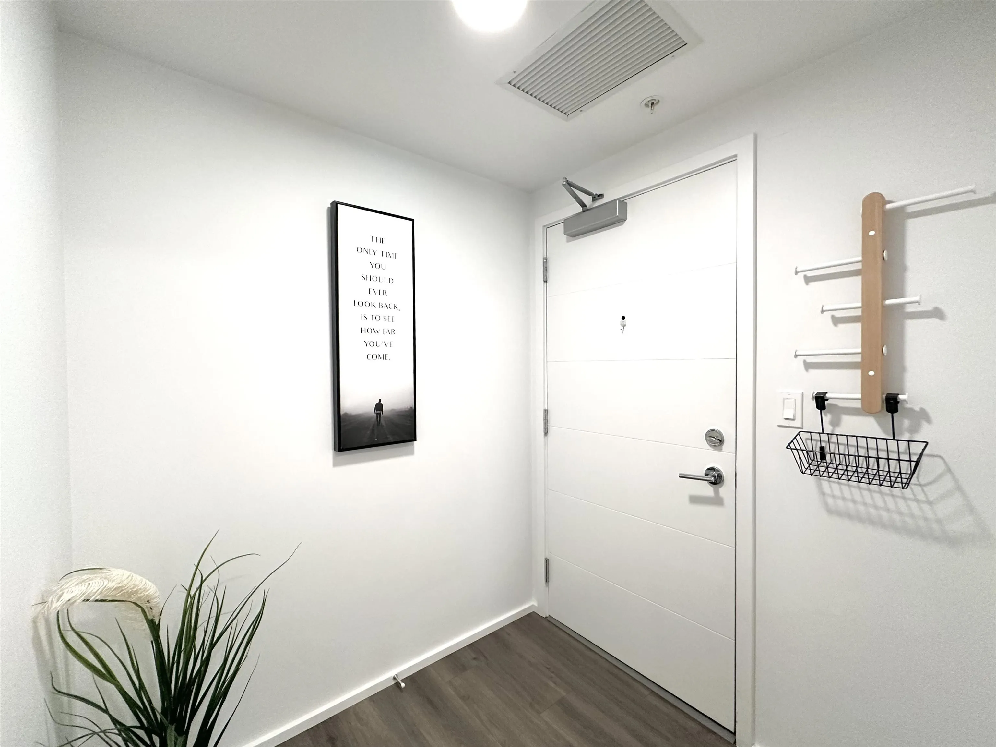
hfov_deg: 102.1
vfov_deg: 85.7
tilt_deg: -1.2
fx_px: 403
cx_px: 498
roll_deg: -1.4
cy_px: 374
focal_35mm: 14
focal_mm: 2.22
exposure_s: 1/120
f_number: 2.2
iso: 250
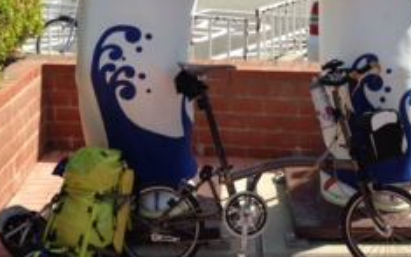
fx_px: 751
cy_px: 38
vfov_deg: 19.2
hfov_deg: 30.6
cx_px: 241
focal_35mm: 67
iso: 50
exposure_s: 1/935
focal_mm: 4.12
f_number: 2.4
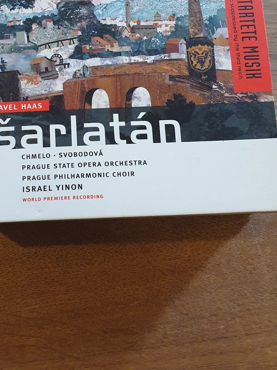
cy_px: 96
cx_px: 80
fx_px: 480
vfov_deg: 40.9
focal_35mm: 45
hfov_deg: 31.8
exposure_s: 1/50
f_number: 2.4
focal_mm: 4.32
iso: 500
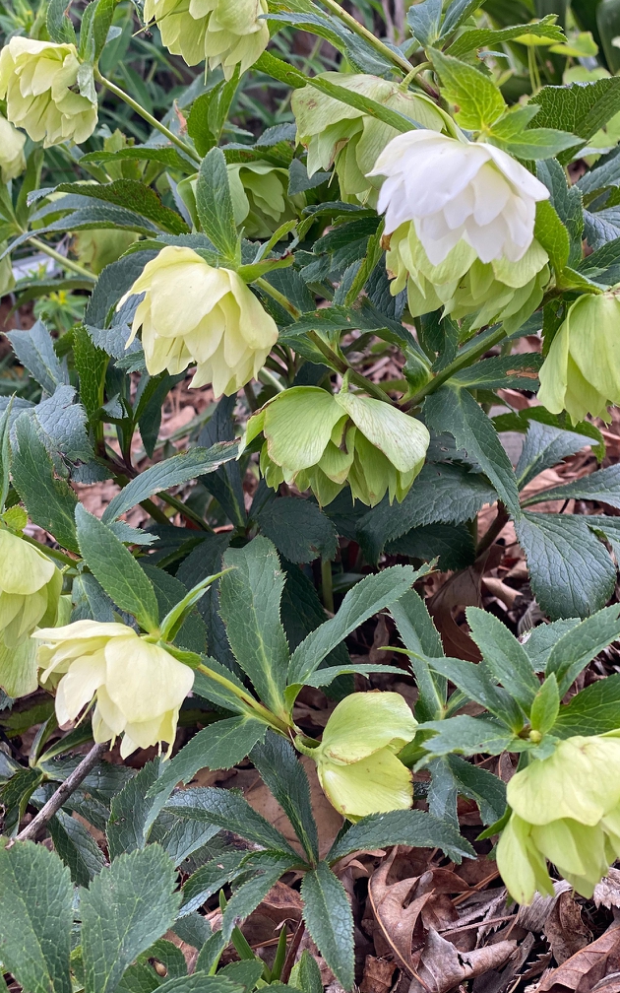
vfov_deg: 36.3
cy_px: 501
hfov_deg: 23.1
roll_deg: +3.0
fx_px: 1514
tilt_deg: -16.5
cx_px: 289
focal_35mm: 56
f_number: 2
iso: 40
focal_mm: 6
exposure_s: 1/122
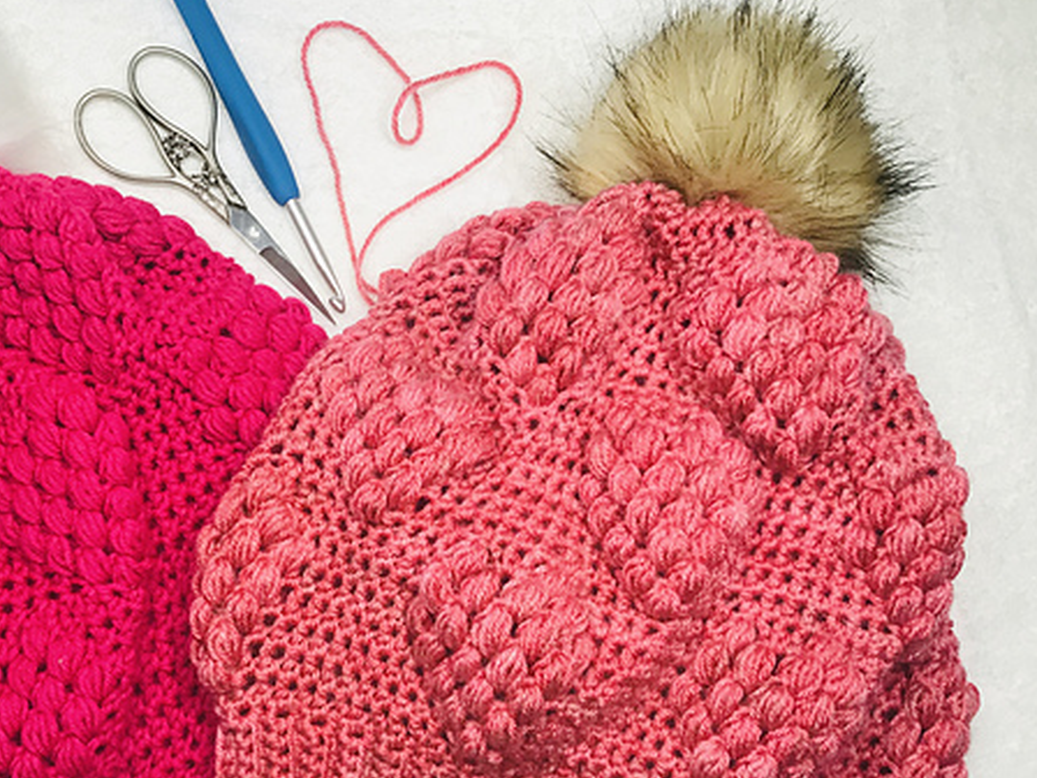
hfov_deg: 46.2
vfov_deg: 35.7
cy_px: 502
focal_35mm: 40
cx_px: 356
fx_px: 1198
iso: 25
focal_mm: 3.99
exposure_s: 1/30
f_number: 1.8
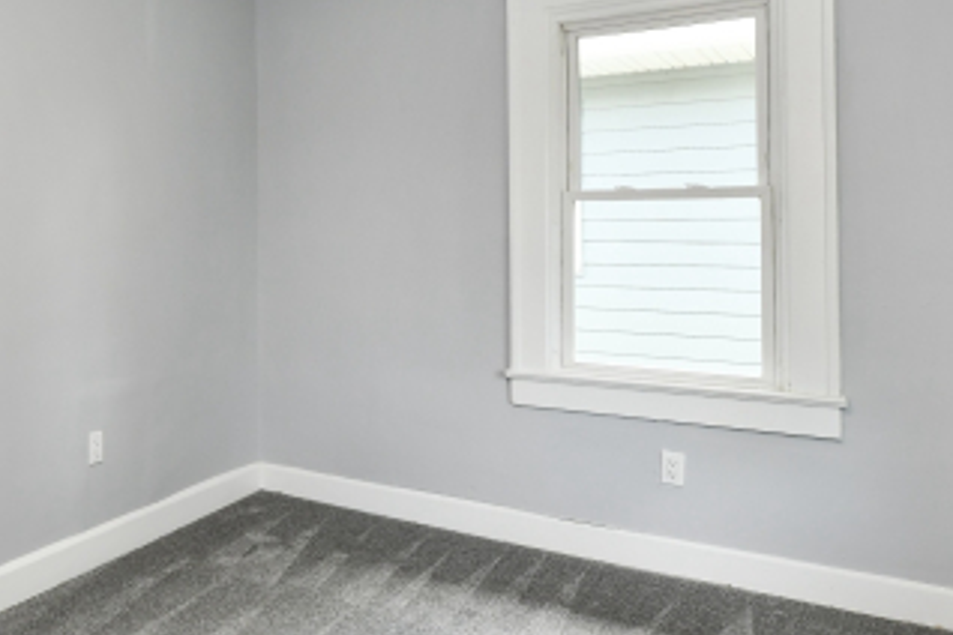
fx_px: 874
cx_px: 129
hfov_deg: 51.7
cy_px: 243
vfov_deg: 39.7
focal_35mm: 33
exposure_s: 1/60
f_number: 6.3
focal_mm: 14
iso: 640
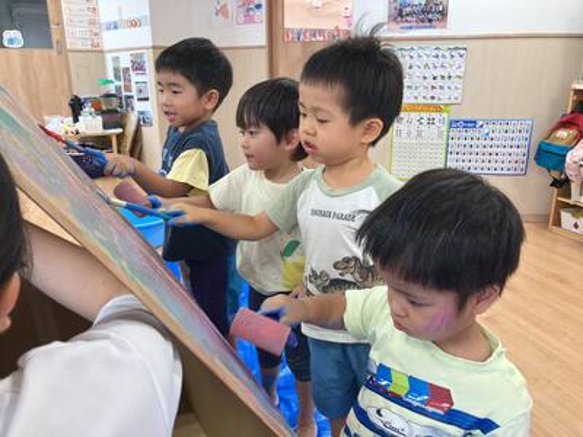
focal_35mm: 28
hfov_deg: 63.4
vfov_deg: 49.7
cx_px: 292
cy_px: 218
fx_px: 472
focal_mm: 3.99
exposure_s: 1/100
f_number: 1.8
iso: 64
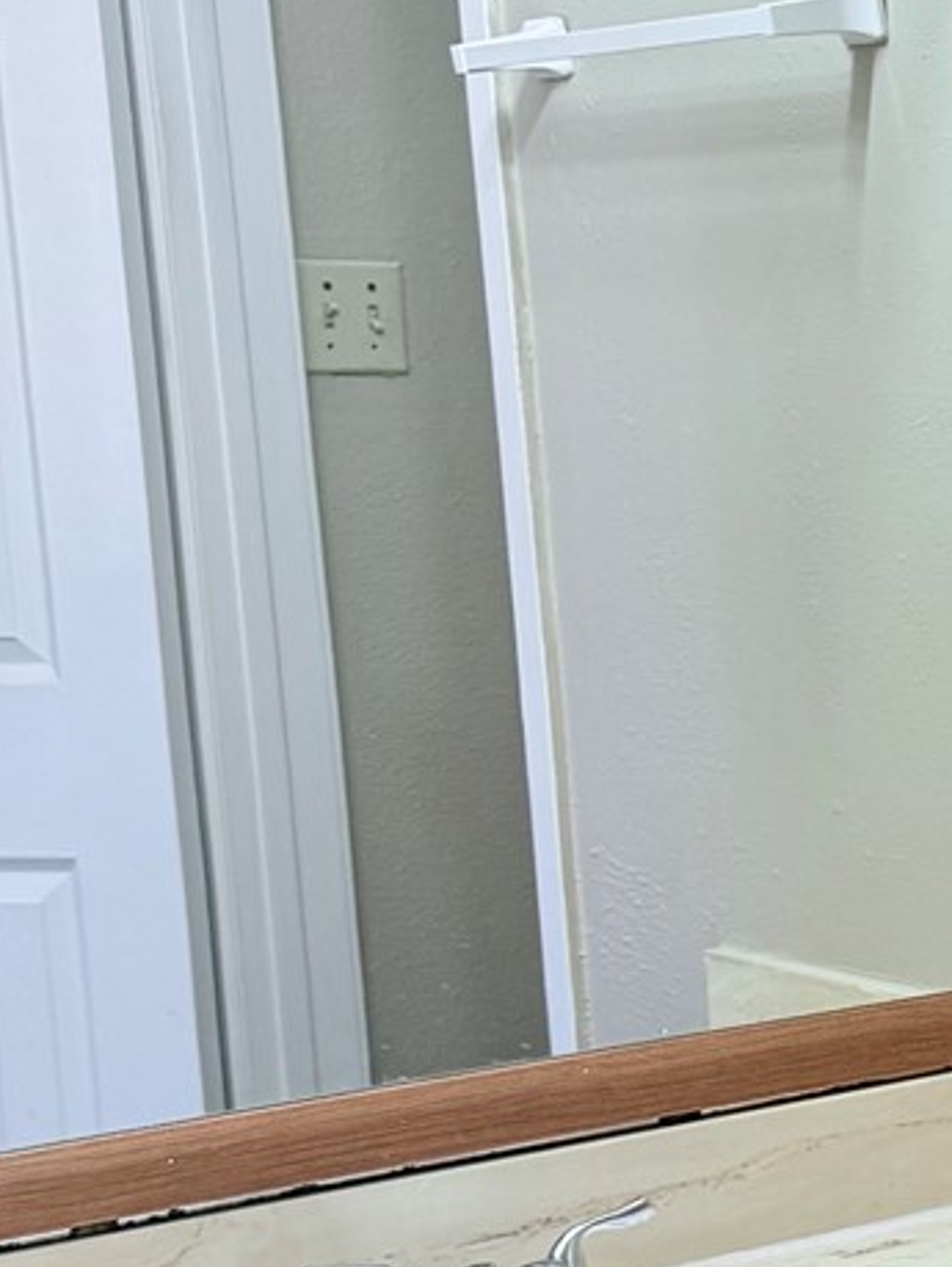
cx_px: 1816
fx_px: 3918
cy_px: 798
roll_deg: +1.7
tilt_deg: -7.5
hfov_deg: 12.4
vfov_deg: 18.3
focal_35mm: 107
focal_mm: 6.76
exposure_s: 1/120
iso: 64
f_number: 1.78
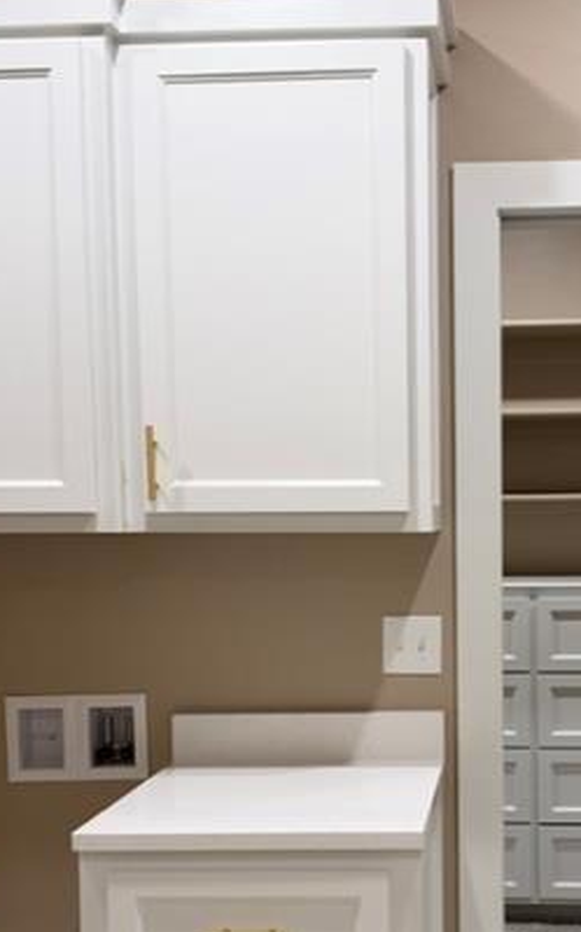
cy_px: 610
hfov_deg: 25.9
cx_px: 455
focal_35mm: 49
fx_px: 1243
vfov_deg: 40.6
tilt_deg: -4.8
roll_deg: +0.3
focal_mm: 6.93
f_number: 1.8
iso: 250
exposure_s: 1/120
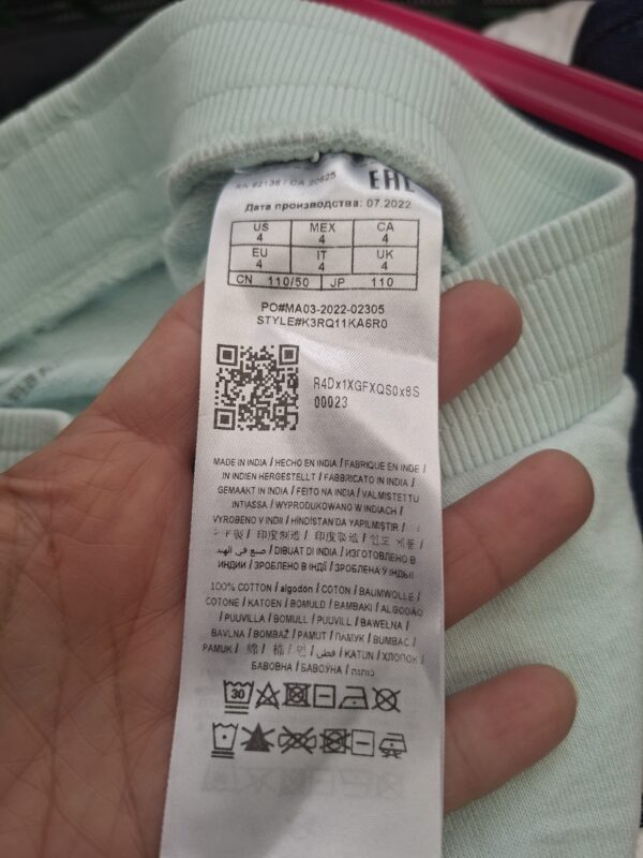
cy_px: 429
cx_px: 322
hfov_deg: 58.9
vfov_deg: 73.9
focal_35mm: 23
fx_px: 570
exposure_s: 1/156
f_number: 1.8
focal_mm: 5.54
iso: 50
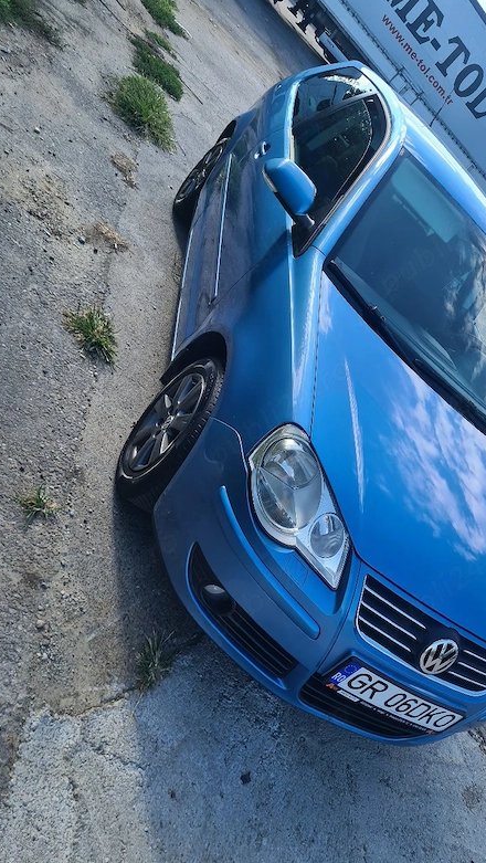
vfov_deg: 66.0
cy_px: 440
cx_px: 323
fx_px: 664
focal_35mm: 29
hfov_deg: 39.8
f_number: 1.8
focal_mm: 5.4
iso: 50
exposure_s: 1/769
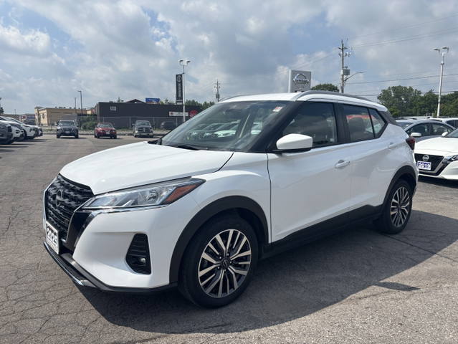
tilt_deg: -8.6
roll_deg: -0.6
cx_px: 229
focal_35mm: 26
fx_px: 344
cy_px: 172
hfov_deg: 67.3
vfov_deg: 53.1
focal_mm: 5.96
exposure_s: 1/5952
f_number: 1.6
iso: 50
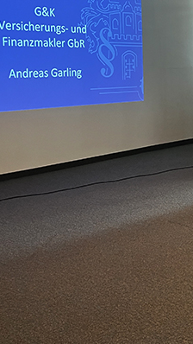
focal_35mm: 57
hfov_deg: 20.4
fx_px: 518
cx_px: 196
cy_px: 86
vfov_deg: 35.8
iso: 250
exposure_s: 1/50
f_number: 1.5
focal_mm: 5.7
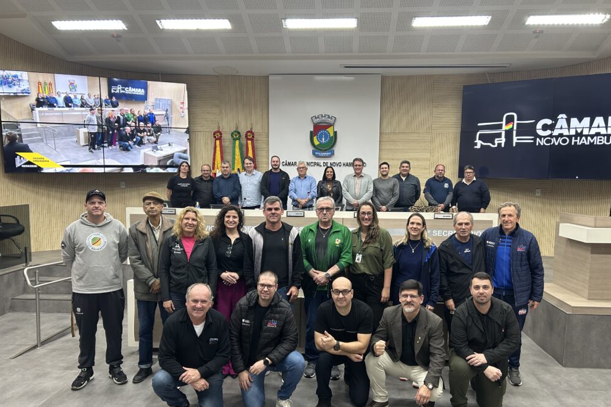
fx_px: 475
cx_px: 314
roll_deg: -0.6
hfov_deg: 65.5
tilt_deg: -6.8
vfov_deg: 46.3
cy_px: 220
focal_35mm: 28
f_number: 1.5
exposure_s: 1/60
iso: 125
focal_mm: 5.7
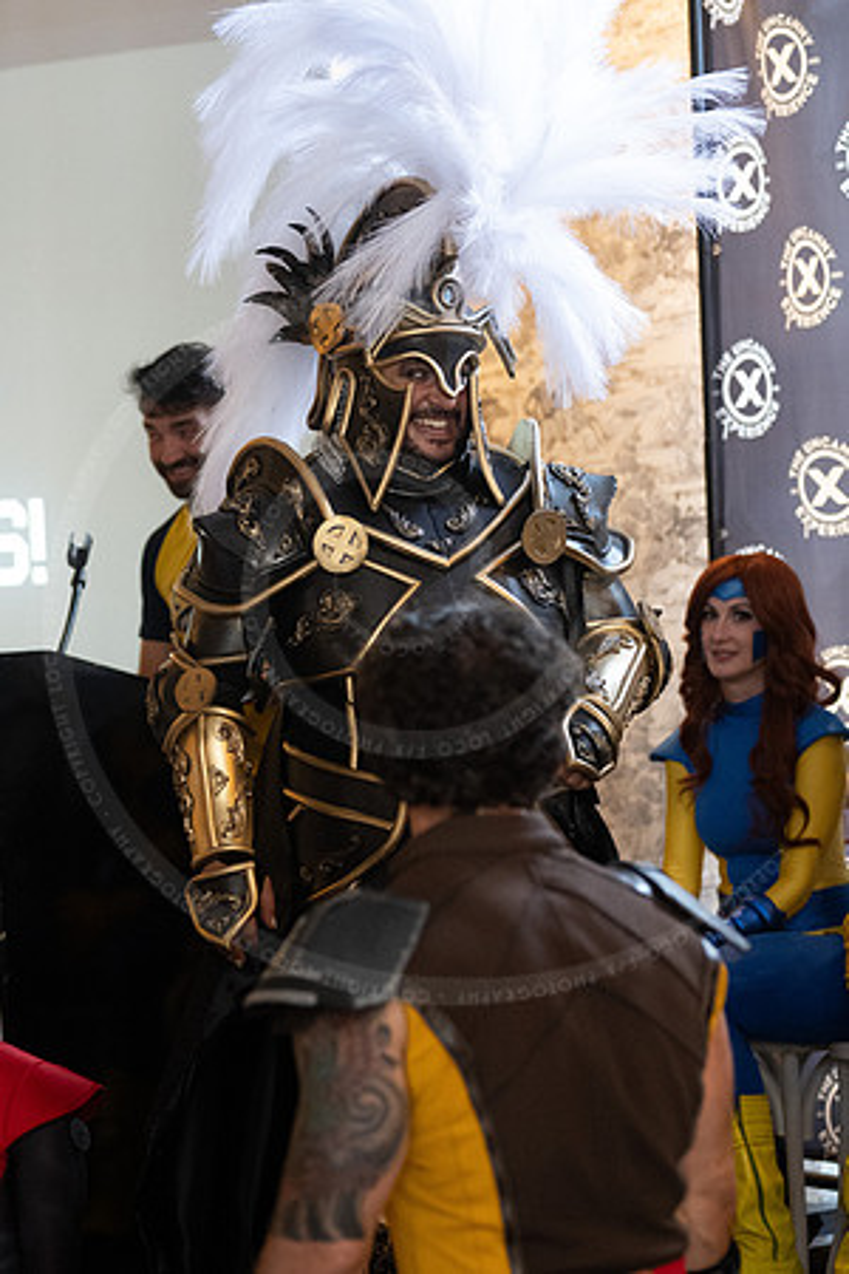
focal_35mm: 100
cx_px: 424
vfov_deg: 20.4
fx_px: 3537
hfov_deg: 13.7
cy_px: 637
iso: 4000
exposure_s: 1/250
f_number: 2.5
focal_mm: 67
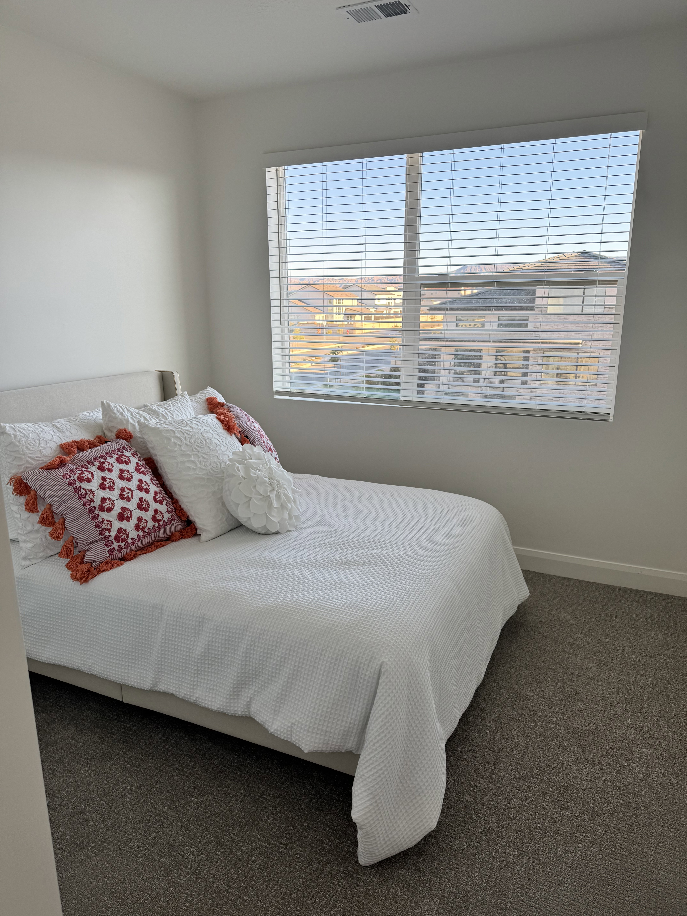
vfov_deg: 71.6
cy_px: 458
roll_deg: -0.3
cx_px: 344
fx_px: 635
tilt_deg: -14.8
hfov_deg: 56.8
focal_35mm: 24
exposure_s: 1/299
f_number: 1.78
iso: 80
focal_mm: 6.76
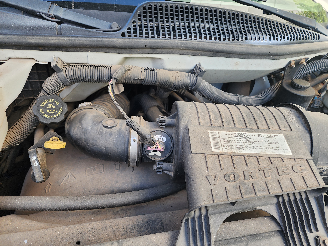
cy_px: 123
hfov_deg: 73.9
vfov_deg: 58.9
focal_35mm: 23
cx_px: 164
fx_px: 218
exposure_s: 1/180
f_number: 1.8
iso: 50
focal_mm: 6.4
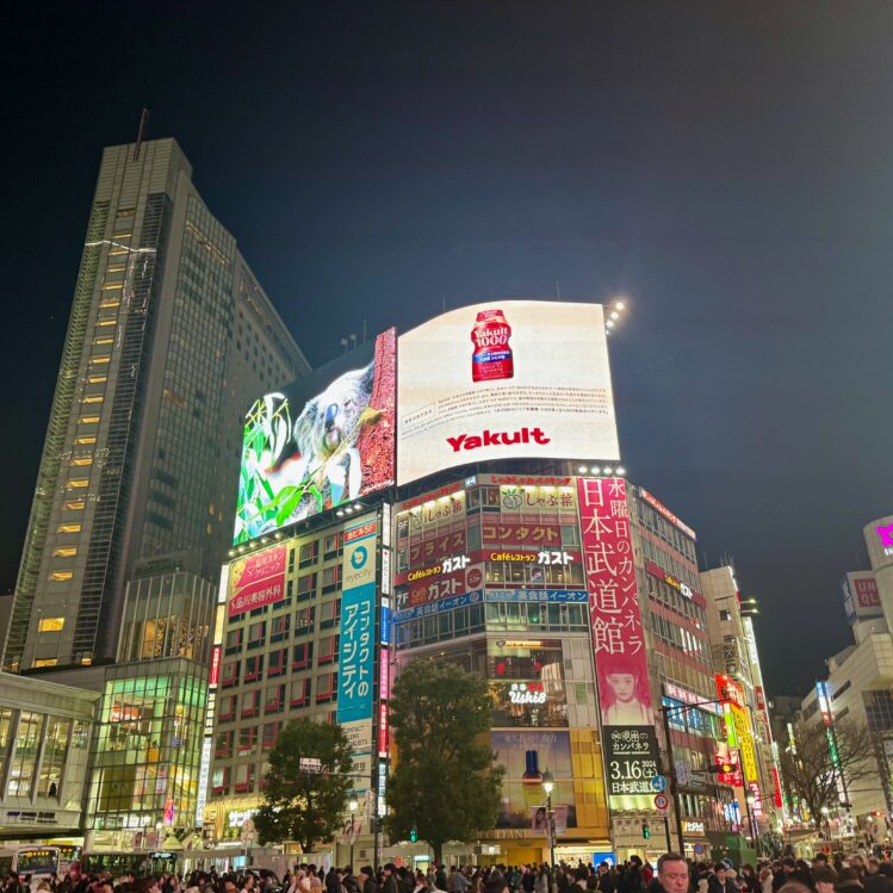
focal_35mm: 29
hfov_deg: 55.6
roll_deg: +2.3
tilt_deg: +23.2
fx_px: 846
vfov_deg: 55.6
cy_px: 446
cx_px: 457
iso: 200
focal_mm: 6.86
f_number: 1.78
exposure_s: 1/61
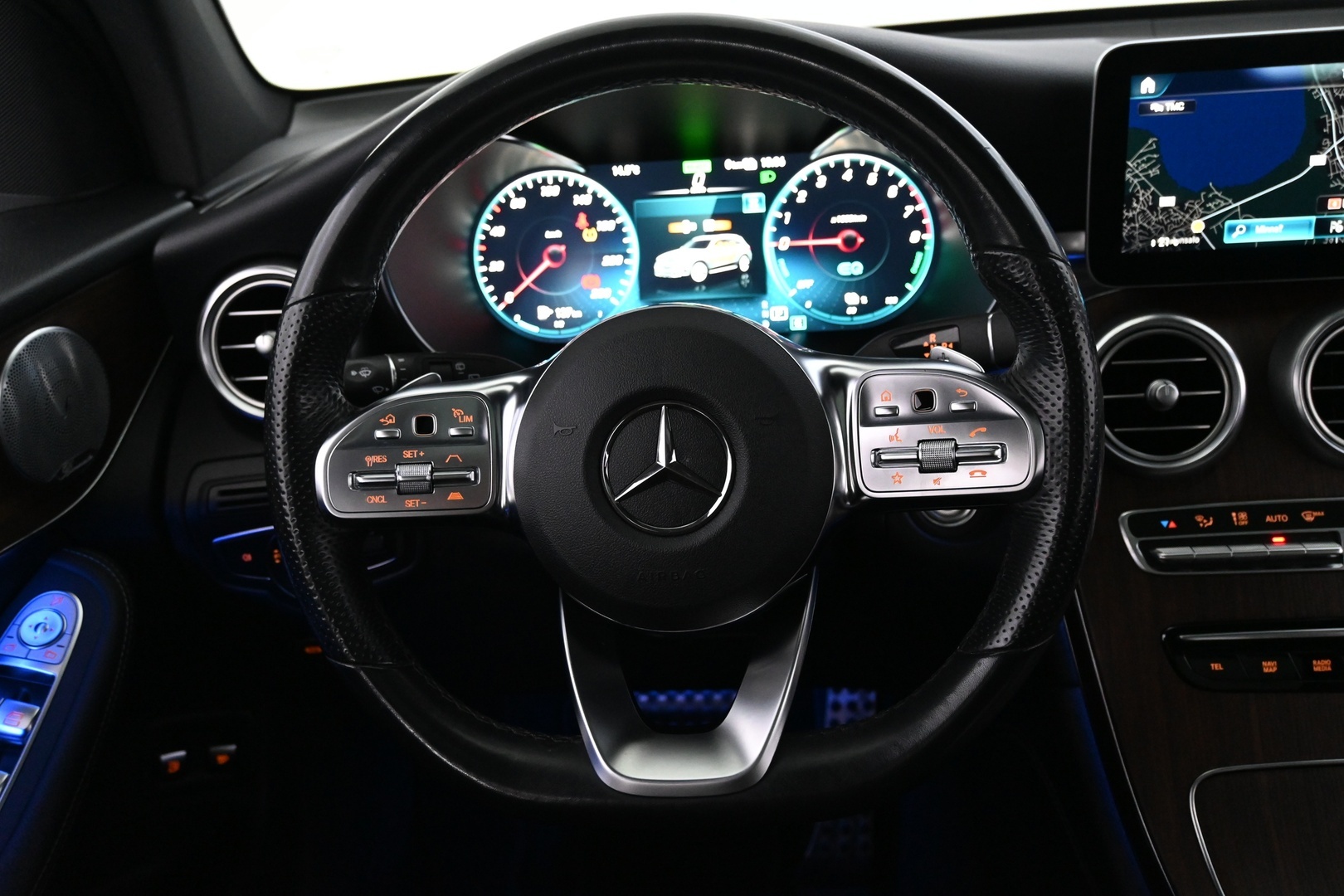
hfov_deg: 58.3
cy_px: 448
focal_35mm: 32
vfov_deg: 40.8
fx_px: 1204
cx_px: 672
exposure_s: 1/30
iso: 3200
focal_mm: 21.5
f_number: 4
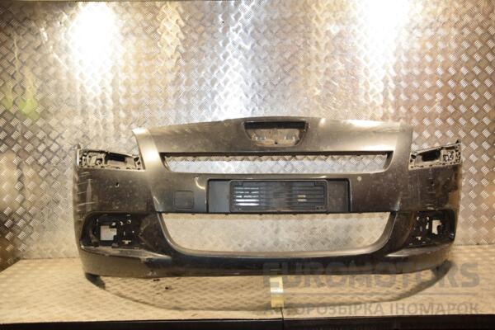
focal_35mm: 38
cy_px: 165
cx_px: 248
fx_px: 516
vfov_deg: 35.5
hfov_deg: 51.3
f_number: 5
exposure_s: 1/125
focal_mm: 25
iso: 800
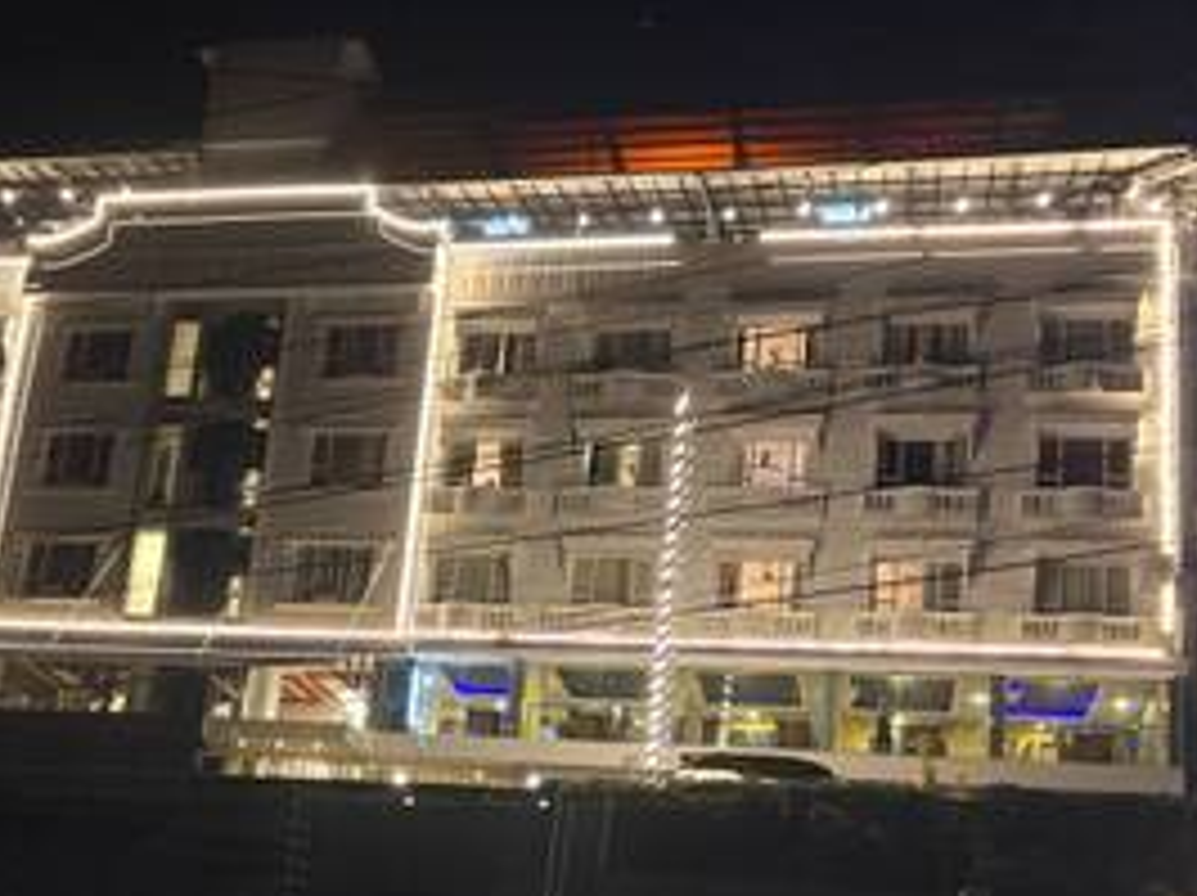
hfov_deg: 40.3
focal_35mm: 47
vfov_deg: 30.2
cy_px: 693
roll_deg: -5.6
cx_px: 490
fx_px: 1624
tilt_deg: +14.1
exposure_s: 1/33
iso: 640
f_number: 1.6
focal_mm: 5.96
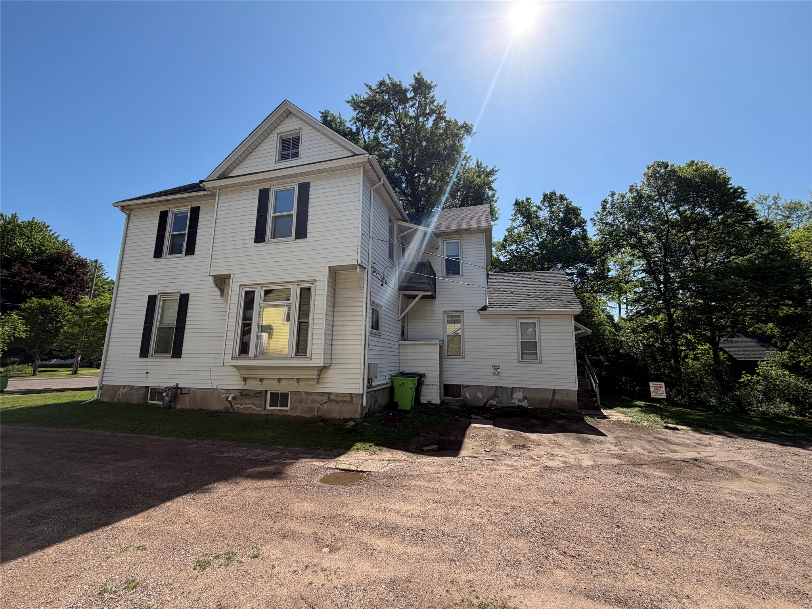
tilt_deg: +9.1
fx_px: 328
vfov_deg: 85.7
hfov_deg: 102.1
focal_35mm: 14
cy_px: 304
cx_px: 406
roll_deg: -0.8
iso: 20
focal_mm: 2.22
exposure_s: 1/789
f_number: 2.2
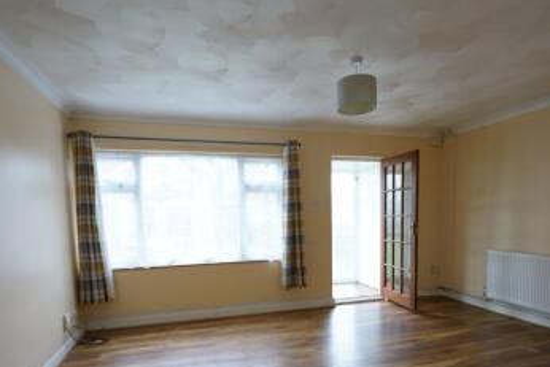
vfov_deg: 55.9
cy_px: 249
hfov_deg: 78.5
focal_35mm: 22
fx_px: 336
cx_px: 289
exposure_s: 1/10
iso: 500
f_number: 5
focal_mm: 16
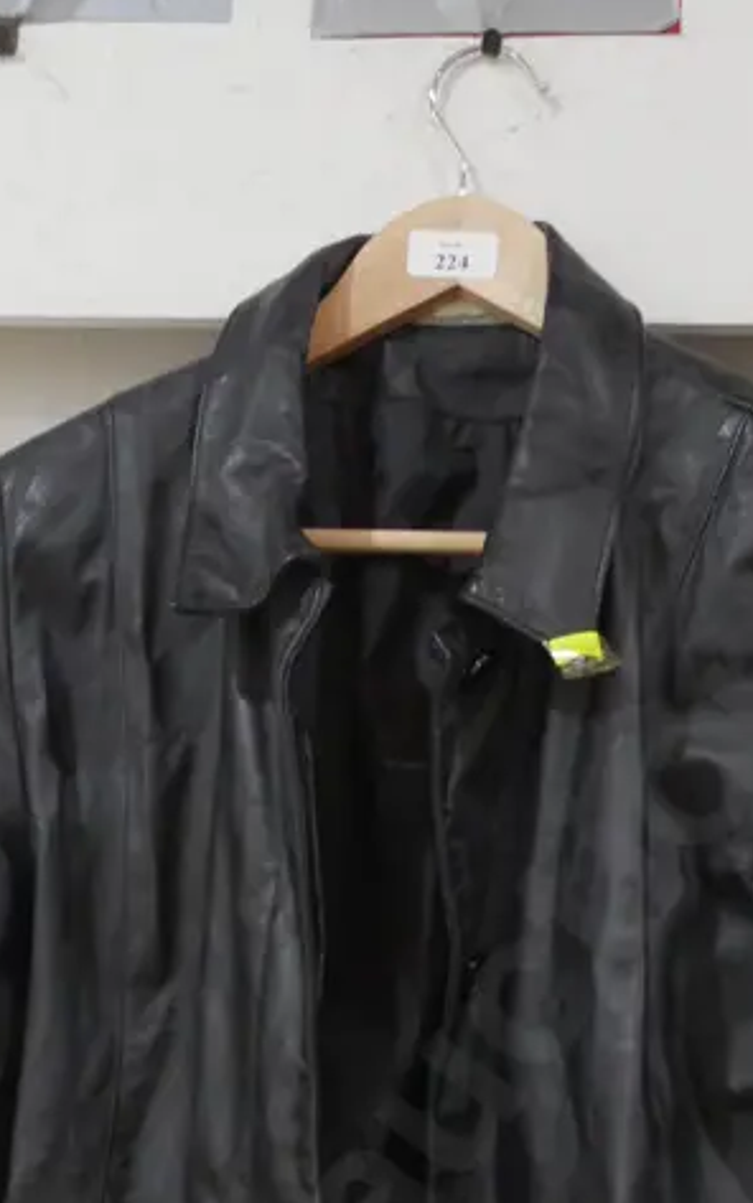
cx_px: 463
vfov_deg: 25.6
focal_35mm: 78
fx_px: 2559
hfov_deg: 16.7
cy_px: 1086
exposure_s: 1/60
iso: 1600
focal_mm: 17
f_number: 4
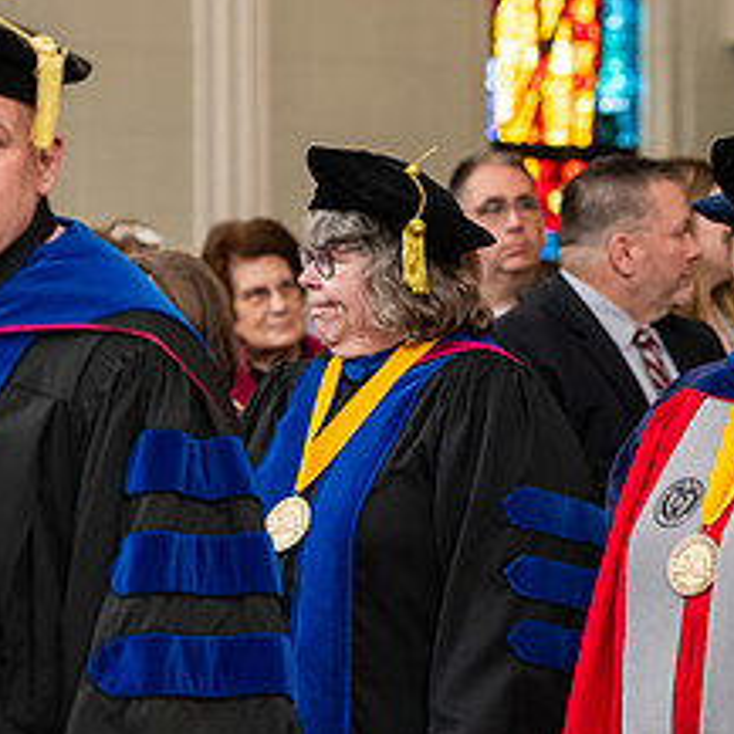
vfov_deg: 9.0
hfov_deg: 8.9
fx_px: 4678
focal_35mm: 195
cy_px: 326
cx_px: 785
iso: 1250
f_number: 3.5
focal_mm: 86
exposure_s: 1/200
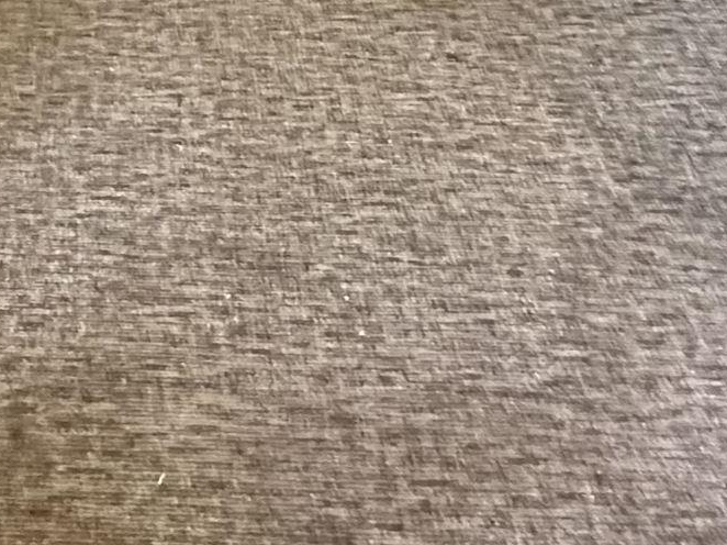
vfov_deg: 15.5
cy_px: -668
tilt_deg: -7.8
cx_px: 125
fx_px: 1365
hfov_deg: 29.0
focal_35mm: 65
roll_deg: +0.8
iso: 1000
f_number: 2.2
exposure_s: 1/30
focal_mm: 2.22
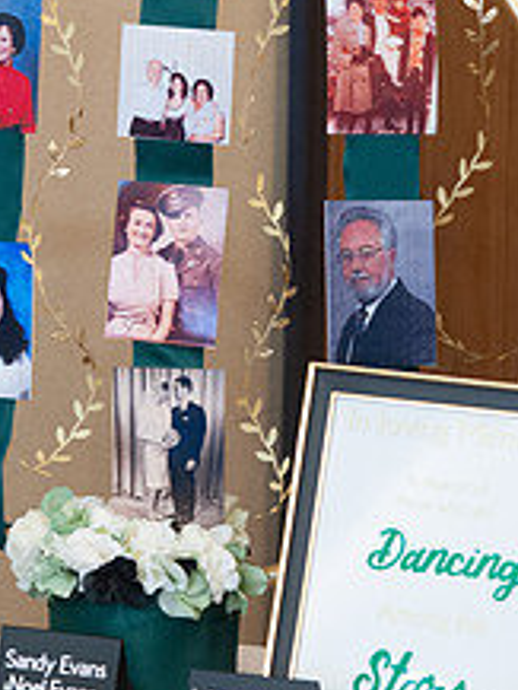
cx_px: 135
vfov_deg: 9.5
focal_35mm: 209
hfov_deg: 7.1
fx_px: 4166
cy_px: 261
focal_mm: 105
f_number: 4
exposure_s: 1/100
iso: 2000
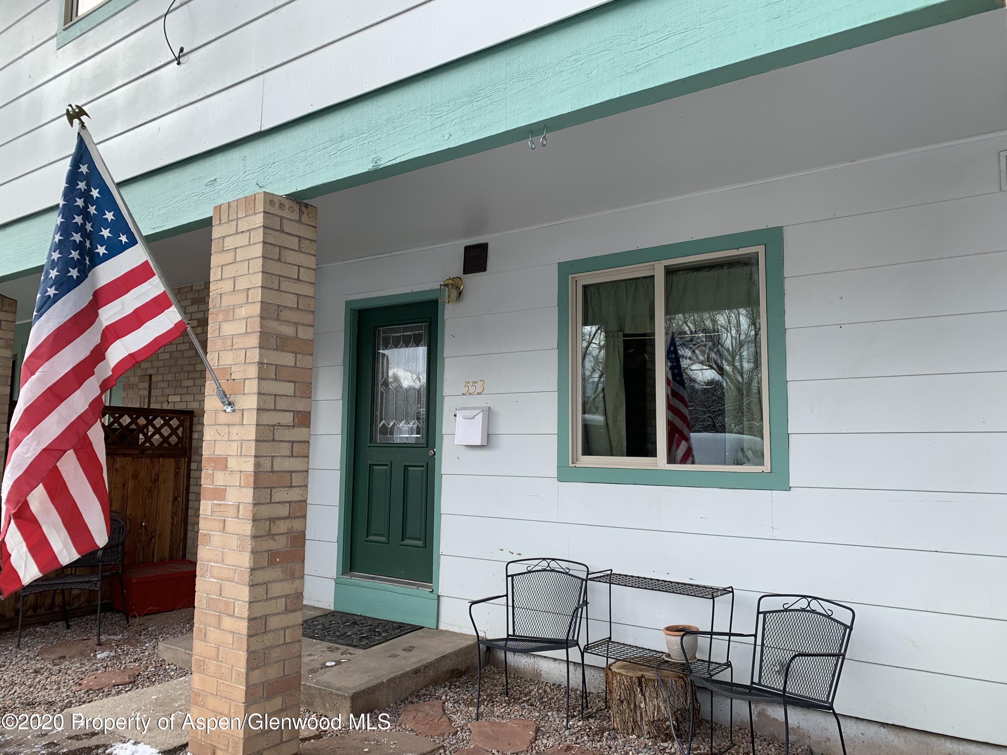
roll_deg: -2.2
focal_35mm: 26
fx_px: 756
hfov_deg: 67.3
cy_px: 378
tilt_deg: +6.3
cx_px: 504
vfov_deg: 53.1
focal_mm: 4.25
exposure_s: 1/1001
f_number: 1.8
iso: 25
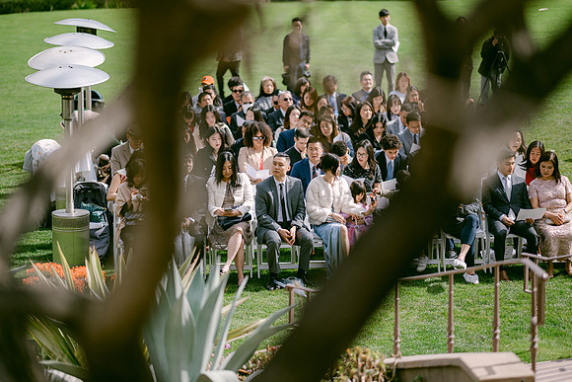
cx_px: 286
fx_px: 1669
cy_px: 191
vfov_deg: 13.0
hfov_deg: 19.5
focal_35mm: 105
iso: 200
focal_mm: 105
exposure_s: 1/12800
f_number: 1.4
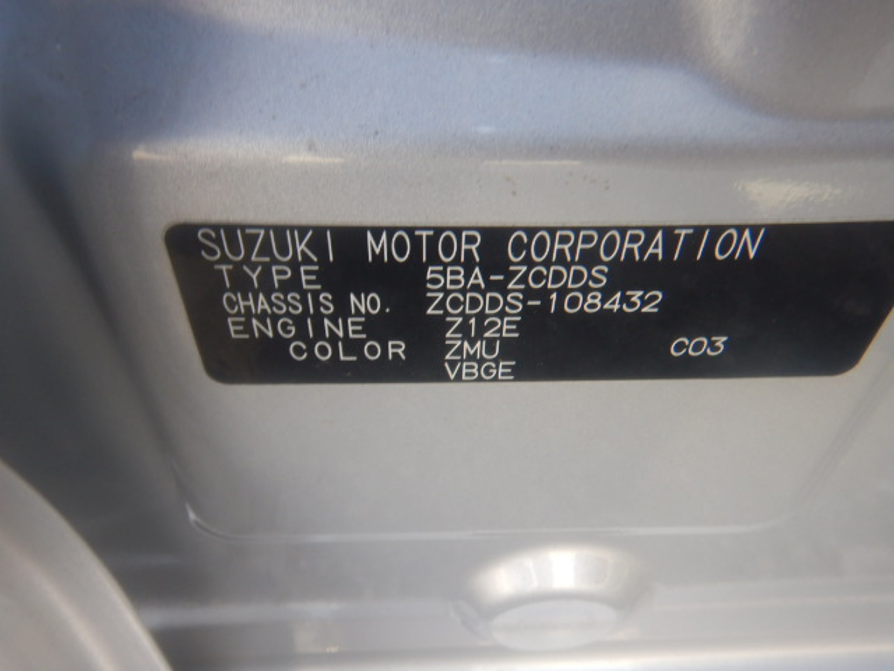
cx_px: 447
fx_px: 620
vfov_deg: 56.8
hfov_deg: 71.6
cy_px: 336
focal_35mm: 24
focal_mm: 4.3
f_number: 2.8
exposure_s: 1/30
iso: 160
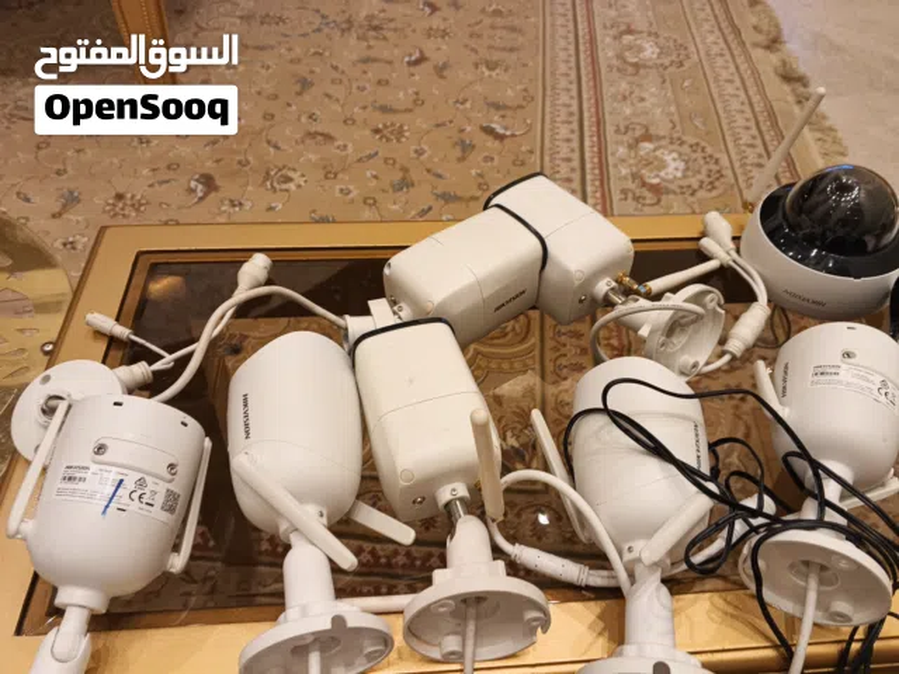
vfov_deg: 58.9
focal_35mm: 23
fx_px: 597
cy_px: 337
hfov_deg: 73.9
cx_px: 450
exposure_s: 1/40
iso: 640
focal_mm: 4.09
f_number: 1.6
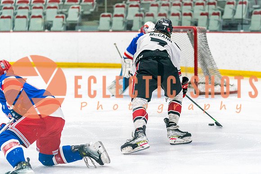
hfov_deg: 16.1
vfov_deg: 10.8
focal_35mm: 127
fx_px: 920
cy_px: 87
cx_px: 165
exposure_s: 1/1000
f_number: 2.8
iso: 3200
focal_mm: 100
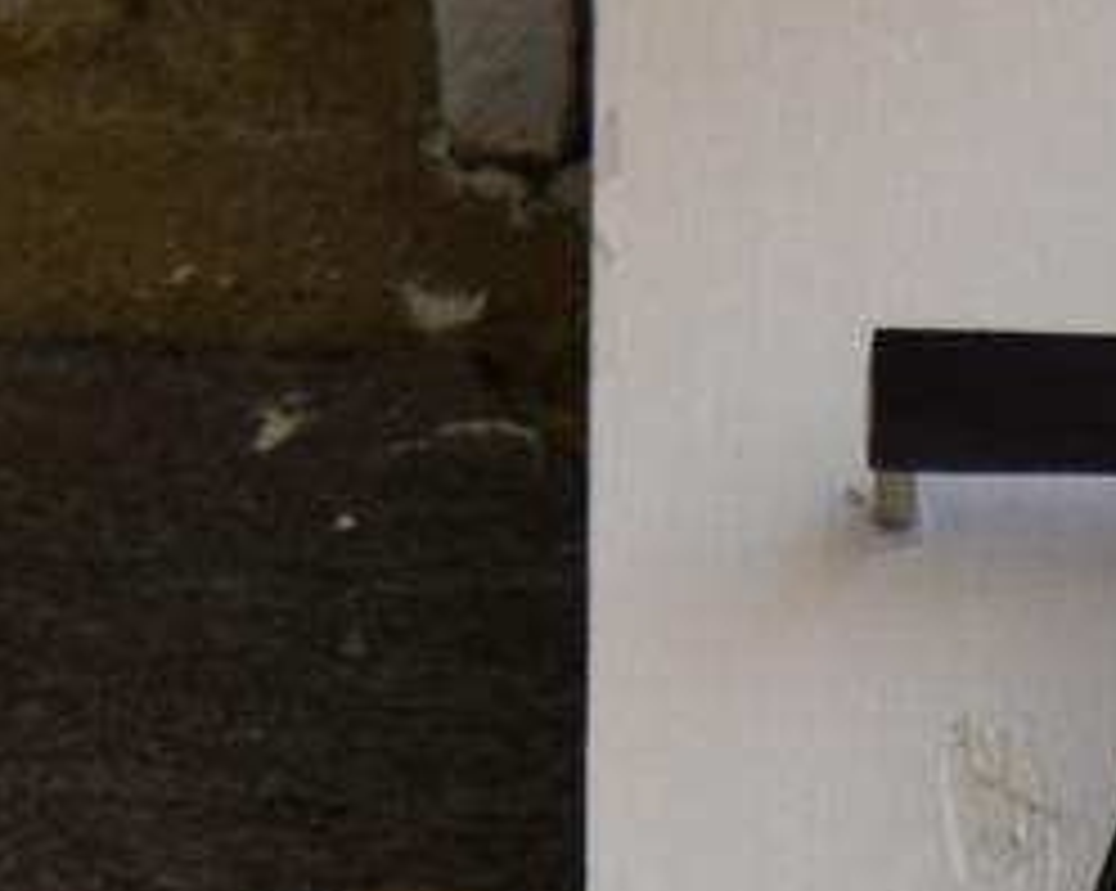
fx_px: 9208
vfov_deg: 5.3
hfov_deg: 6.9
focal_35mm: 279
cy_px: 2450
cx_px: 958
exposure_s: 1/1000
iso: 800
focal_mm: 24
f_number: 4
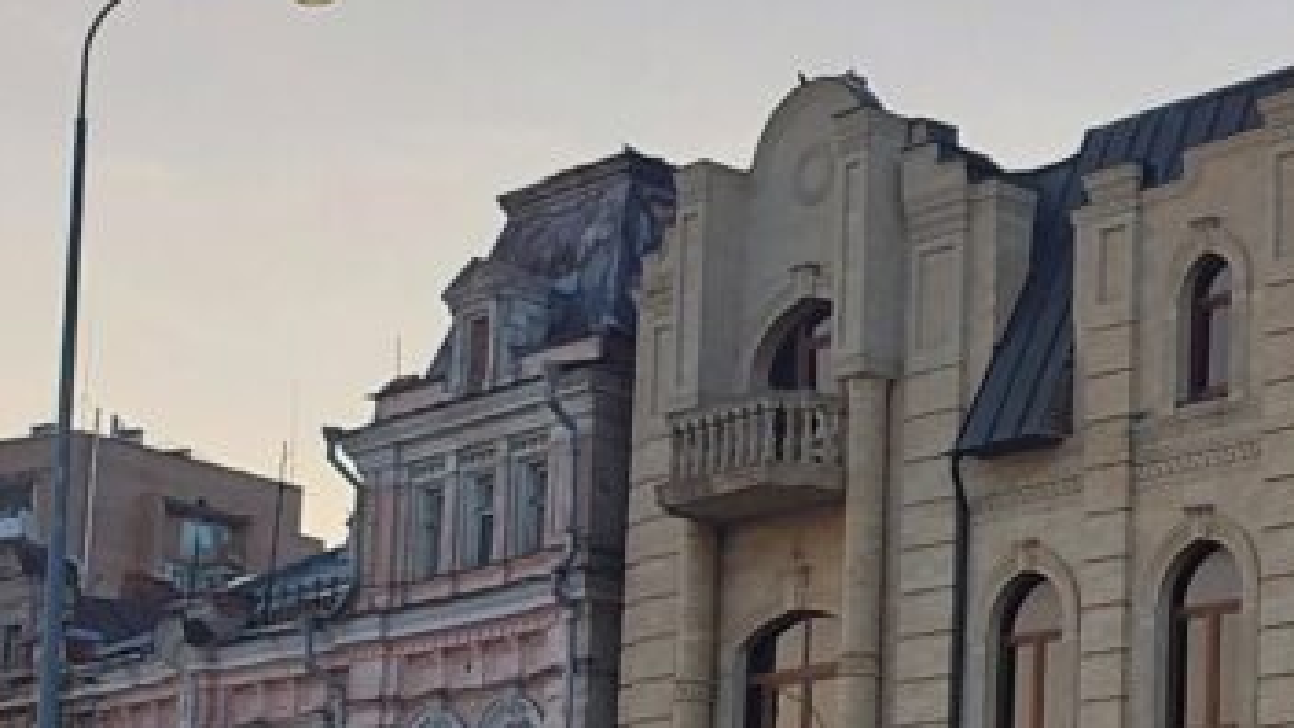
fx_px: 3122
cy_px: 732
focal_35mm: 91
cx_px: 1228
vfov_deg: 13.1
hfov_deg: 22.7
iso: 25
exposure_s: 1/143
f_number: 1.8
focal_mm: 5.06
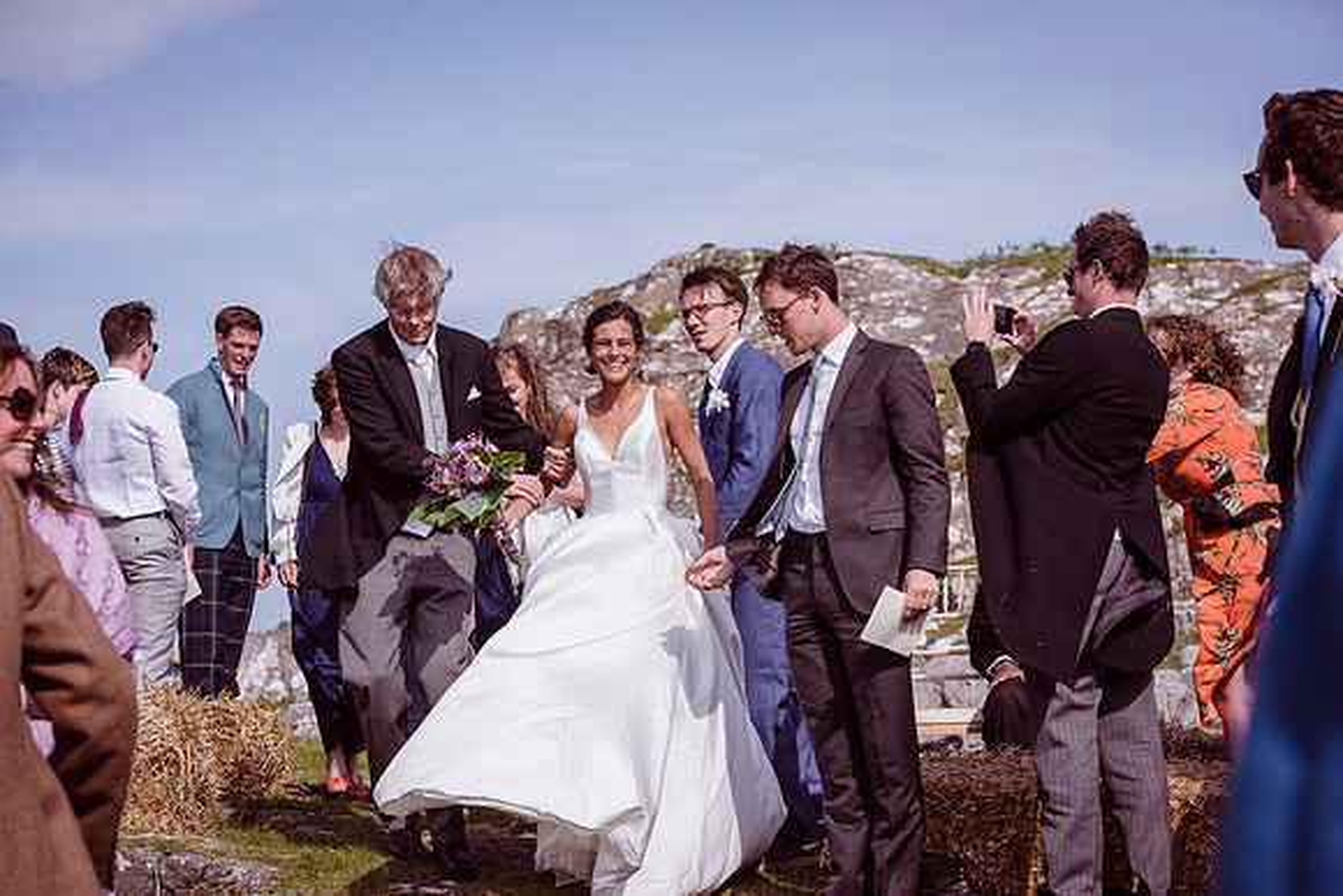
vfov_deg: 19.5
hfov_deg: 28.8
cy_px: 448
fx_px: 2612
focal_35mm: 70
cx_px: 672
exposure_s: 1/2500
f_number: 5.6
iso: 320
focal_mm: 70
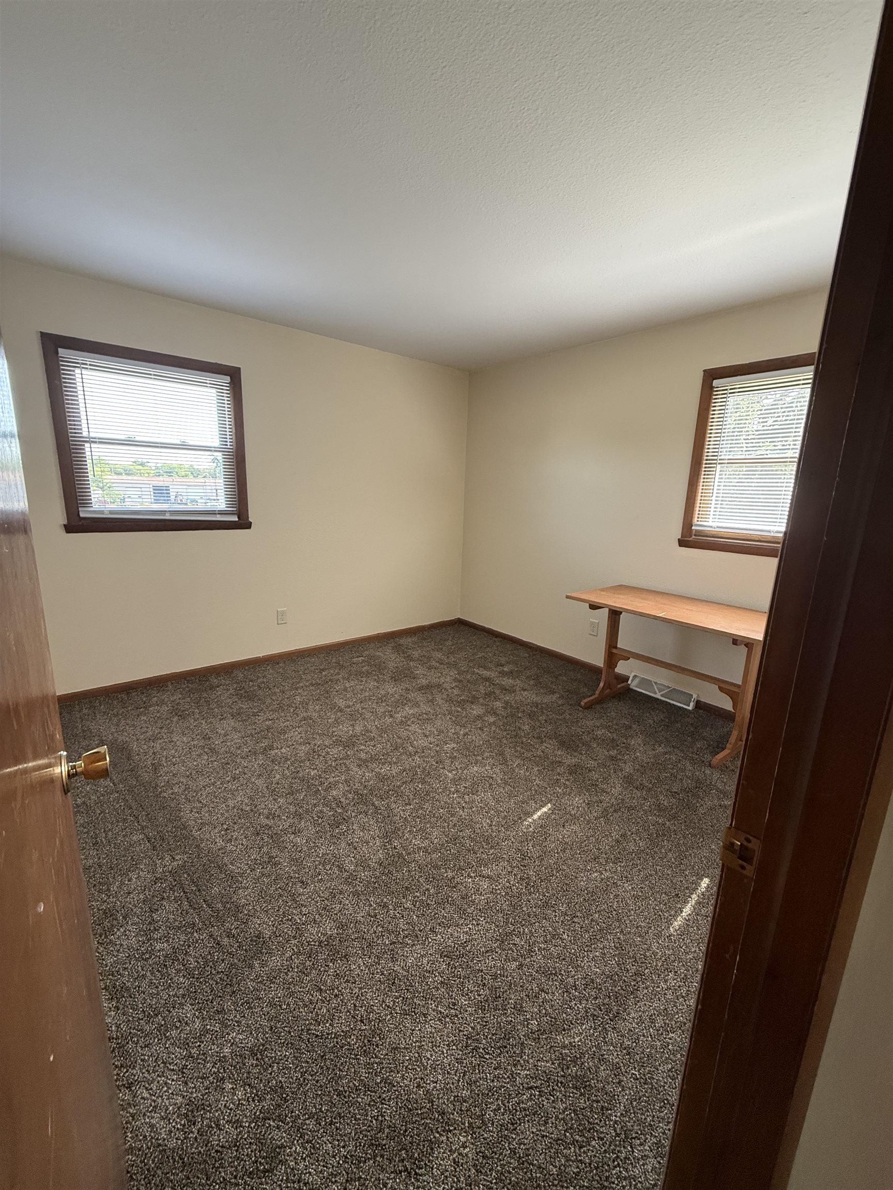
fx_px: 482
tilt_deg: -12.9
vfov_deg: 102.1
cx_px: 446
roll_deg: -4.1
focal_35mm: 14
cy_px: 595
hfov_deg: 85.7
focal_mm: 2.22
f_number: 2.2
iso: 320
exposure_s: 1/99
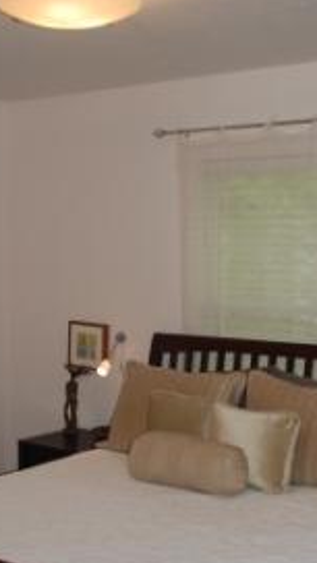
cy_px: 346
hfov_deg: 21.1
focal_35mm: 57
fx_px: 852
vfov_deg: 36.4
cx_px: 147
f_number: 3.8
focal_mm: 22
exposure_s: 1/60
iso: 200
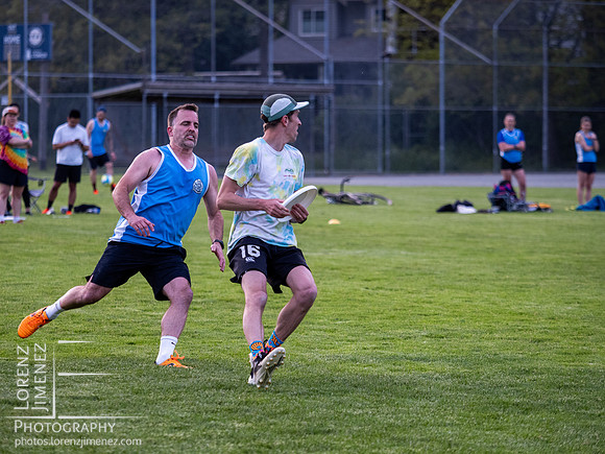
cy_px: 227
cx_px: 302
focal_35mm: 212
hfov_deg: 9.3
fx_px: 3705
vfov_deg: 7.0
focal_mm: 106
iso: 800
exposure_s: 1/800
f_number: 2.8
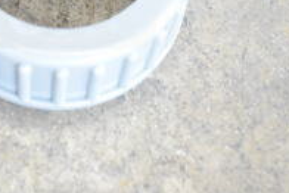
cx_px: 74
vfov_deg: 11.9
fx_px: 900
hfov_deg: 18.1
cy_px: -69
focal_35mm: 112
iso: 1600
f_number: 3.8
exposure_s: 1/60
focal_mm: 24
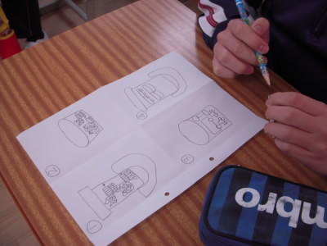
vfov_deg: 37.7
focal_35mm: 38
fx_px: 359
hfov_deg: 49.0
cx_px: 164
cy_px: 123
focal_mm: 6.3
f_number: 3.3
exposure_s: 1/30
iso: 160
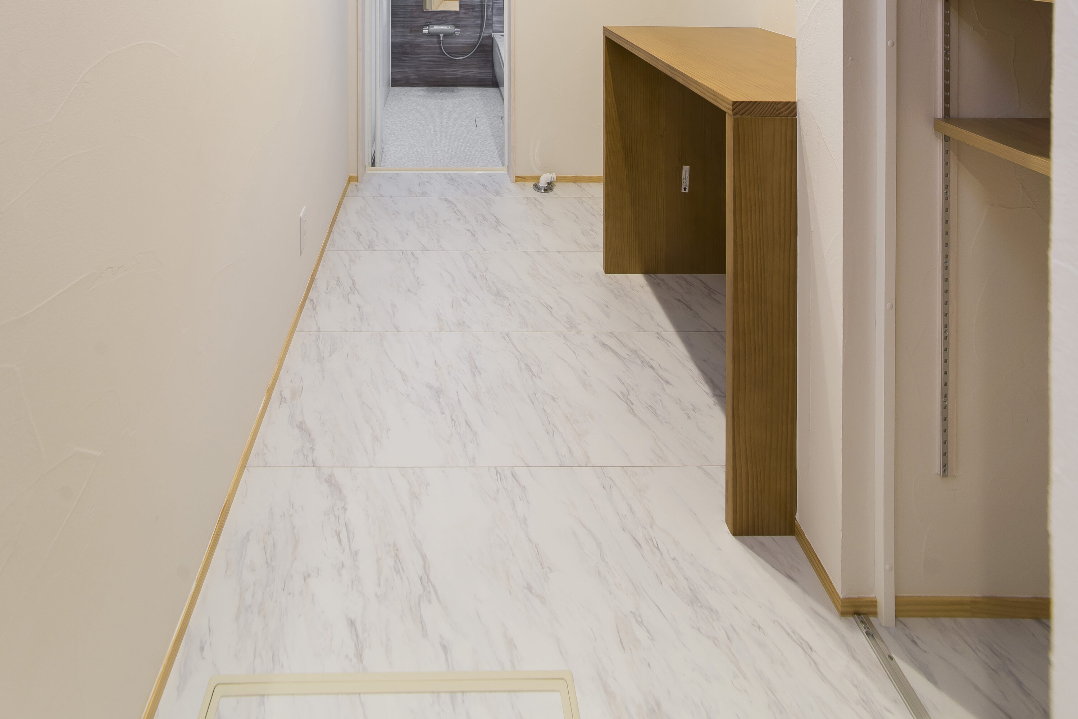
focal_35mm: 18
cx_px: 539
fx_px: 539
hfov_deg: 90.0
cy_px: -79
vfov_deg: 47.6
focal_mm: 12
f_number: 7.1
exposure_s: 1/5
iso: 160
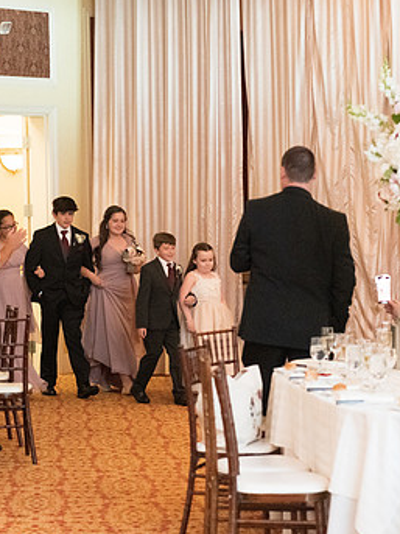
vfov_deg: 17.3
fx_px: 1758
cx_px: 45
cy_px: 244
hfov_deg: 12.9
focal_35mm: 114
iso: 4000
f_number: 2.8
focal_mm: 70
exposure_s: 1/125
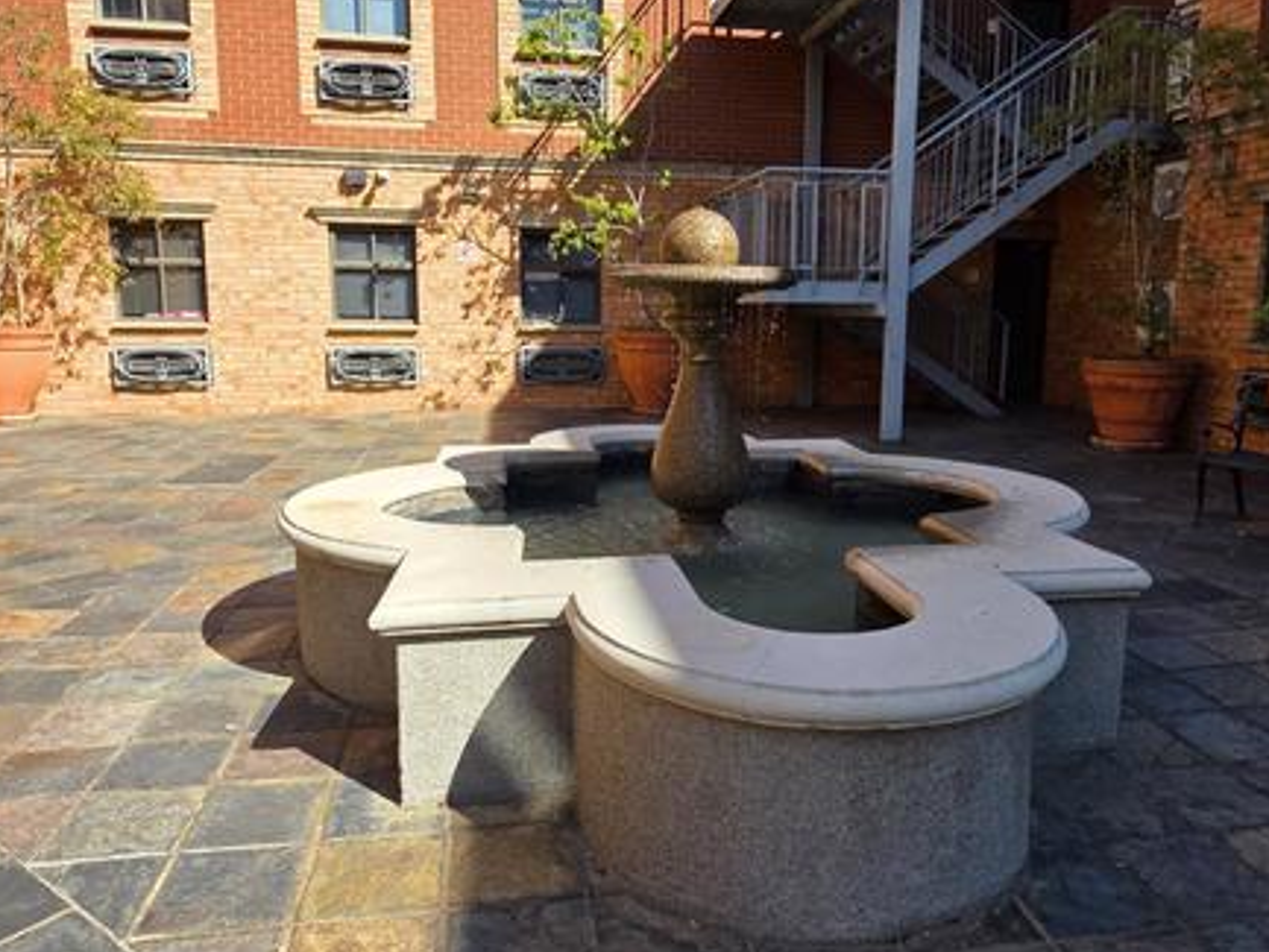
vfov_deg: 56.8
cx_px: 671
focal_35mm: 24
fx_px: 880
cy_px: 439
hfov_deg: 71.5
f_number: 1.9
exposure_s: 1/1016
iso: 40
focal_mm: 2.2
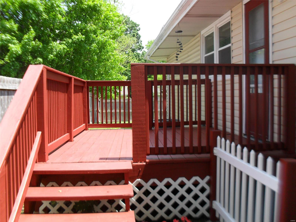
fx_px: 299
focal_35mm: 35
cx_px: 148
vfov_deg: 40.7
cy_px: 111
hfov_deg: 52.6
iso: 100
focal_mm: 6.3
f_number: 3.2
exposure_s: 1/350
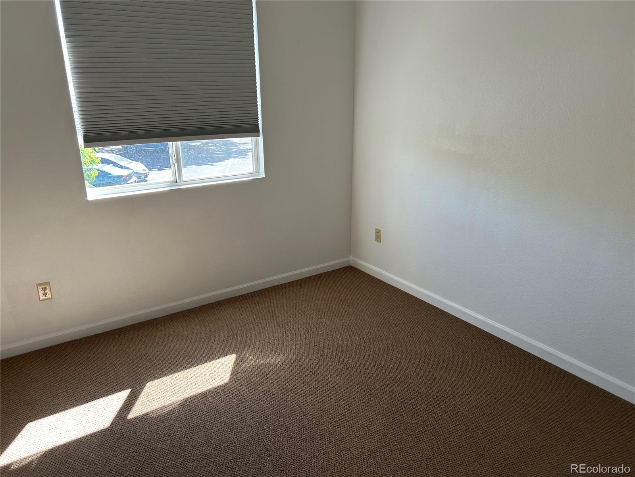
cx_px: 318
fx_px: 477
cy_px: 238
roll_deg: +0.5
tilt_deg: -19.4
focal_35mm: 26
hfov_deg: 67.3
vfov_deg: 53.1
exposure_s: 1/165
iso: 64
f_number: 1.5
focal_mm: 5.7
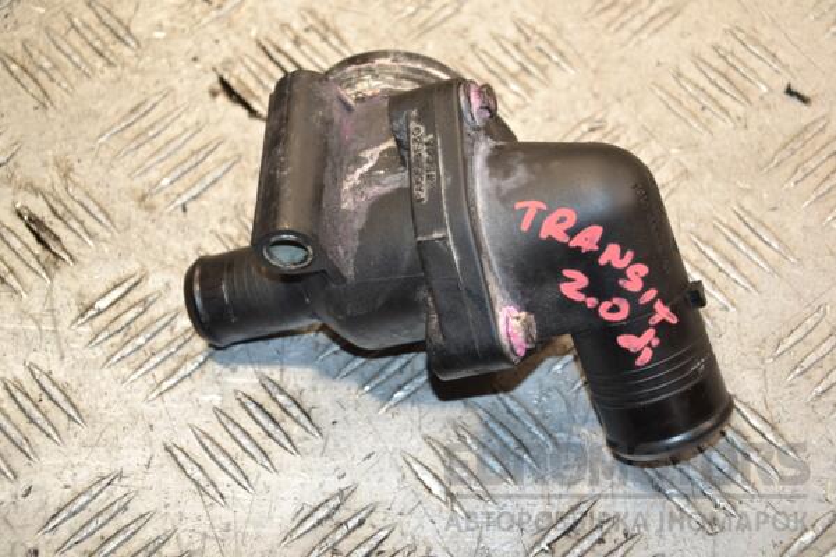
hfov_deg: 19.5
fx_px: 2438
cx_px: 418
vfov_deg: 13.0
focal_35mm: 105
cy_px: 278
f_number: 5.3
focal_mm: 70
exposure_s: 1/160
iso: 800
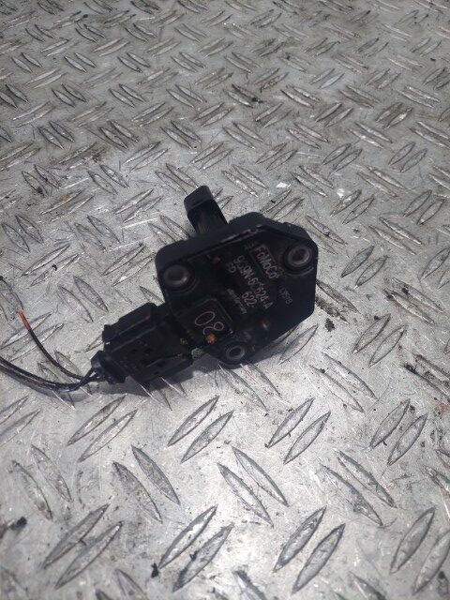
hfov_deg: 54.9
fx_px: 433
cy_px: 300
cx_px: 225
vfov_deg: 69.4
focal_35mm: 25
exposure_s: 1/100
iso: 64
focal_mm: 5.23
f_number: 1.8
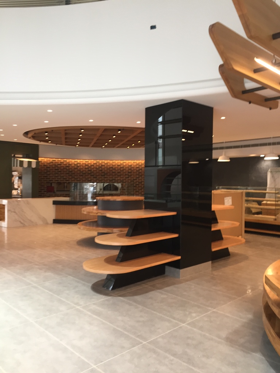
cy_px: 186
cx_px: 140
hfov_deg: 48.2
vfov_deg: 61.7
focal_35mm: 29
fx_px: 313
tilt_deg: +1.4
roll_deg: -1.2
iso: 80
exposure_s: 1/33
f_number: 2.2
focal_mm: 4.15
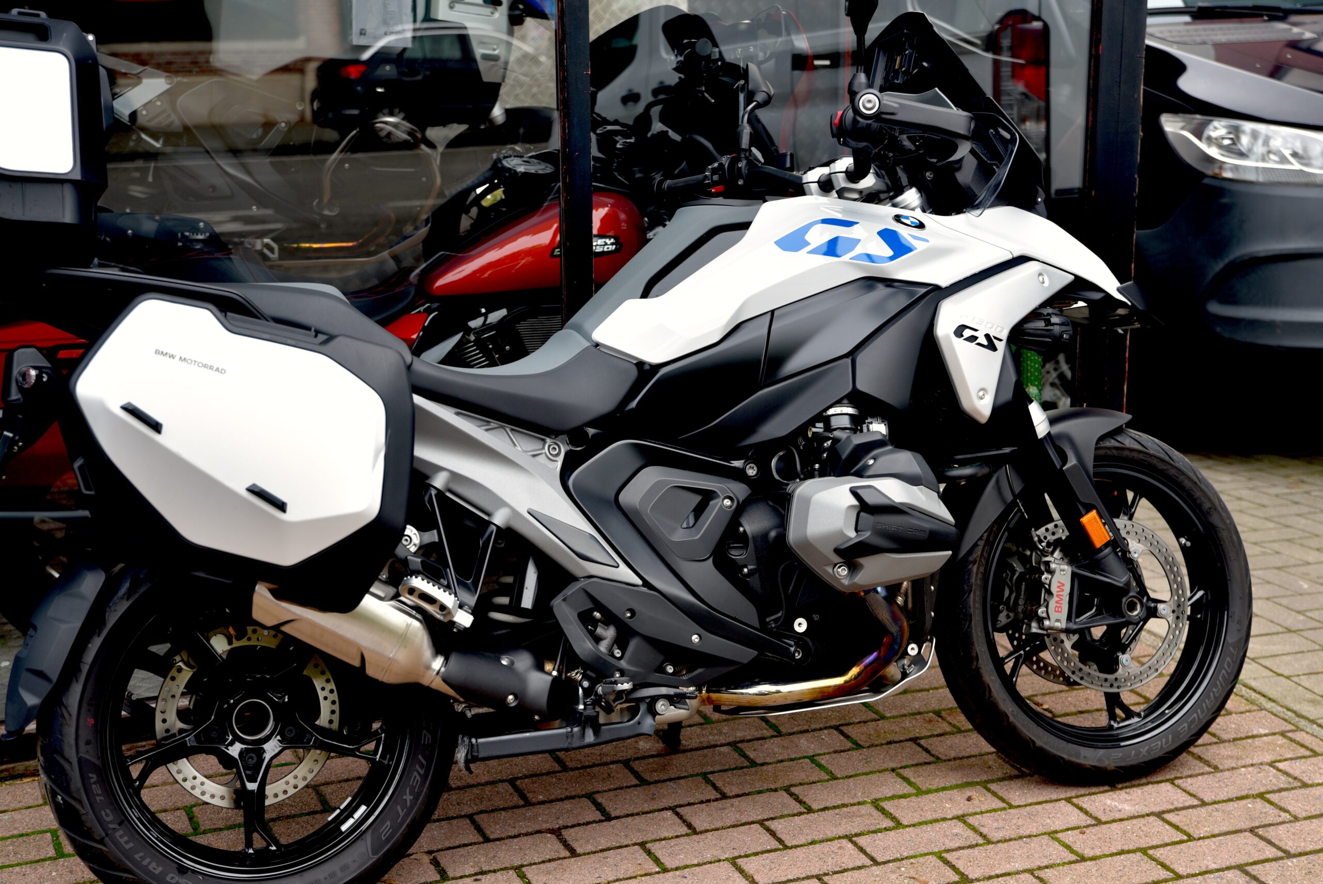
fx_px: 2022
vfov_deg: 24.6
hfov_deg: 36.2
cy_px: 442
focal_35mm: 55
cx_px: 662
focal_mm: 55
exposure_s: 1/60
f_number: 4
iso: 200
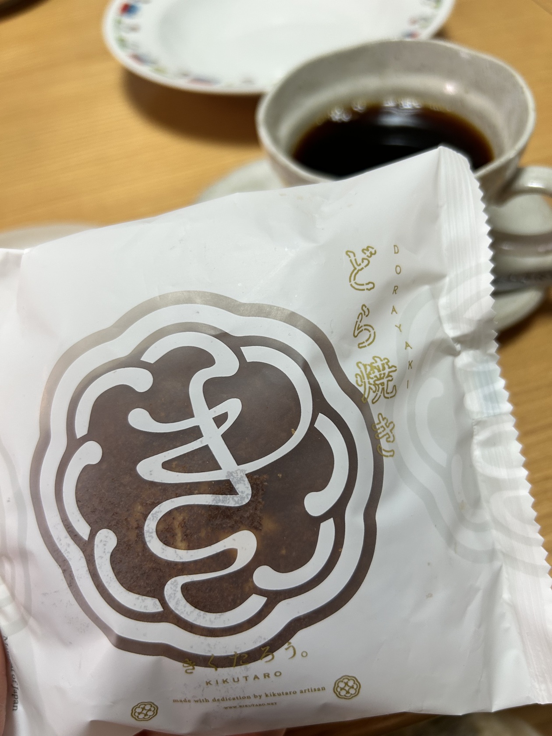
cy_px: 368
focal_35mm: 26
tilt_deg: -54.6
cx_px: 276
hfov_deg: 53.1
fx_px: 553
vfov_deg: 67.3
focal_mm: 5.7
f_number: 1.5
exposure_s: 1/60
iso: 100
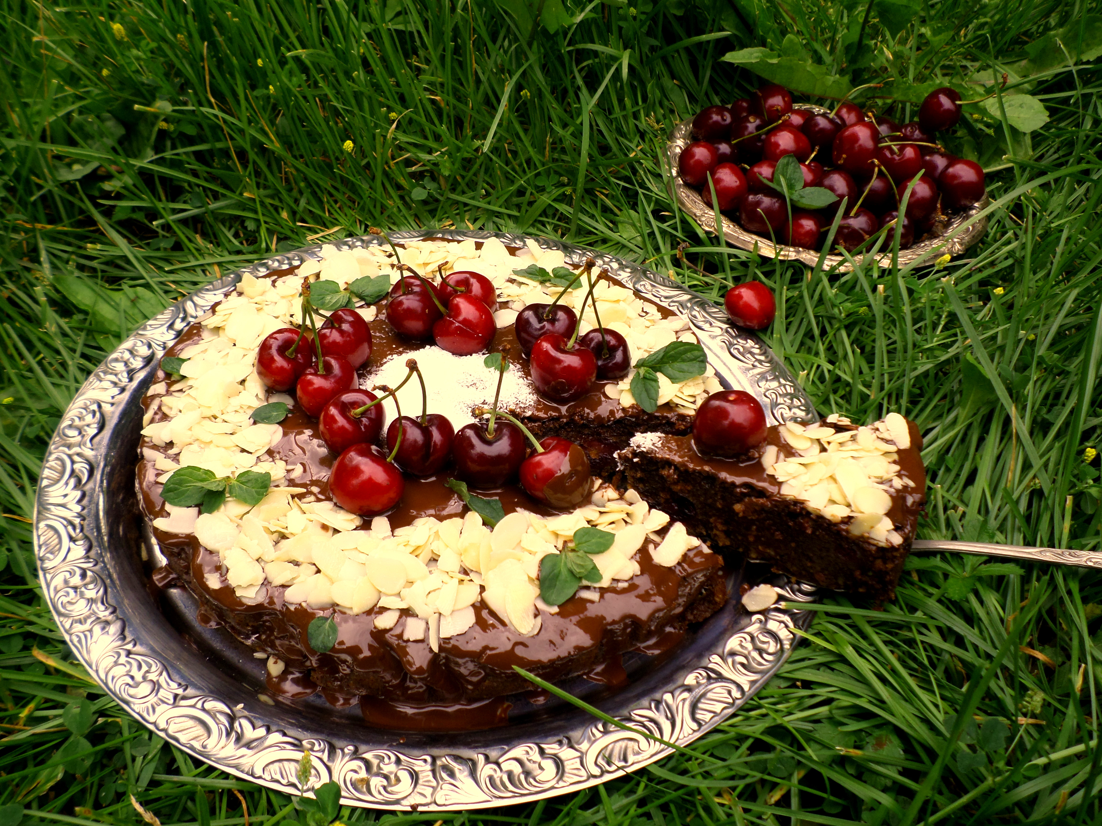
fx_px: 955
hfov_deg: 60.0
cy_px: 413
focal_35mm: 30
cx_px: 551
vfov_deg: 46.8
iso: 80
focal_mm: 5.5
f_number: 2.7
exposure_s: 1/350
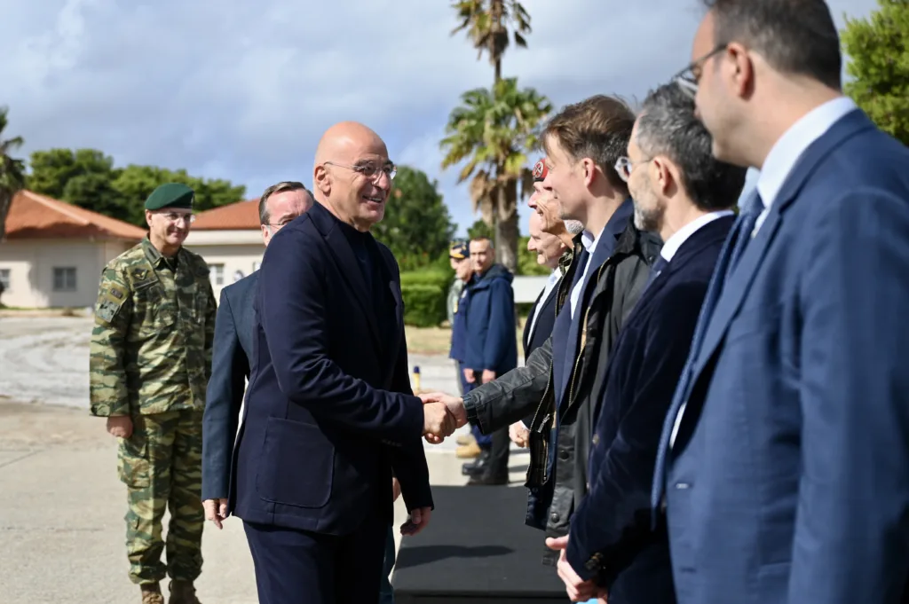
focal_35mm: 44
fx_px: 1110
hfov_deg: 44.5
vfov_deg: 30.5
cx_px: 454
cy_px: 302
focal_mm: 44
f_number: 2.8
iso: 160
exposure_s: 1/4000
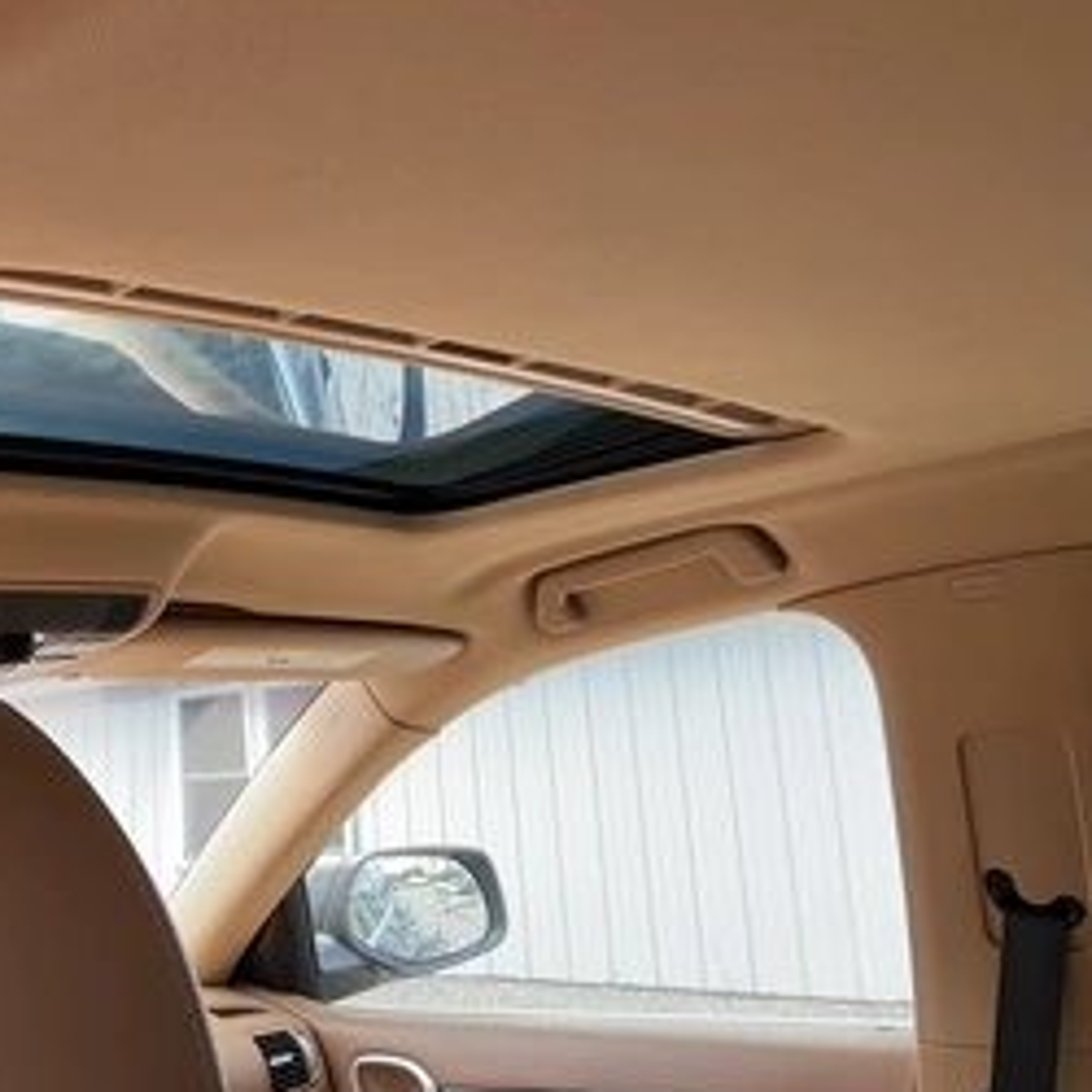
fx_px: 1463
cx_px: 288
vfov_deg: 40.8
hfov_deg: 39.9
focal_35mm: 41
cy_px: 463
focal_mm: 3
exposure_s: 1/158
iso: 20
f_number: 1.8
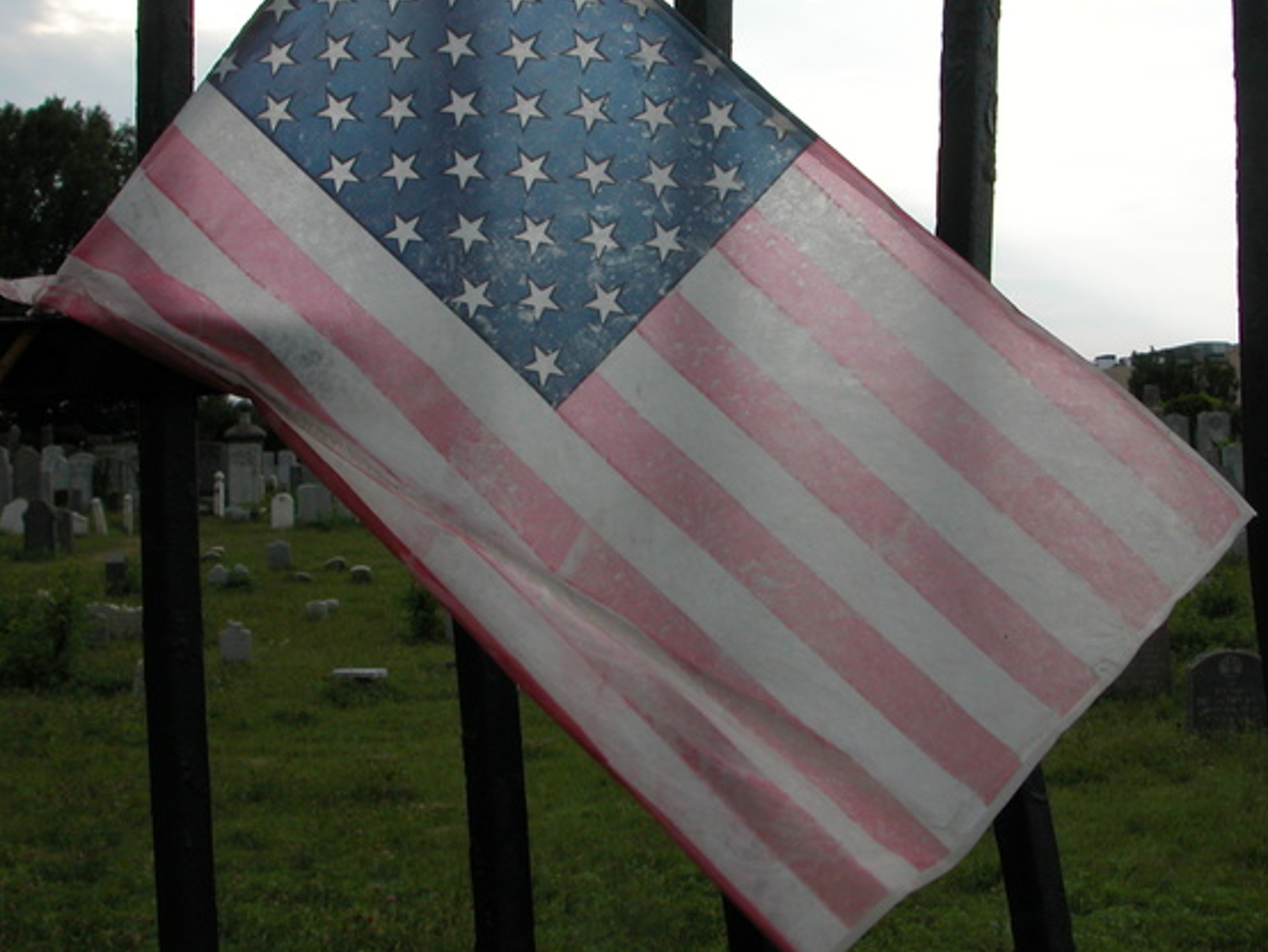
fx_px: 1832
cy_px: 373
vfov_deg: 29.0
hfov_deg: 38.2
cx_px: 629
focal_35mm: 50
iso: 100
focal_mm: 8.9
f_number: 6.3
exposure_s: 1/238
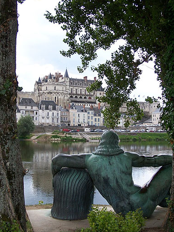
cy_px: 116
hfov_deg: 28.1
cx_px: 86
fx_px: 348
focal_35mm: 52
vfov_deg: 36.8
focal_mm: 8.5
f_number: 3.2
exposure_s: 1/500
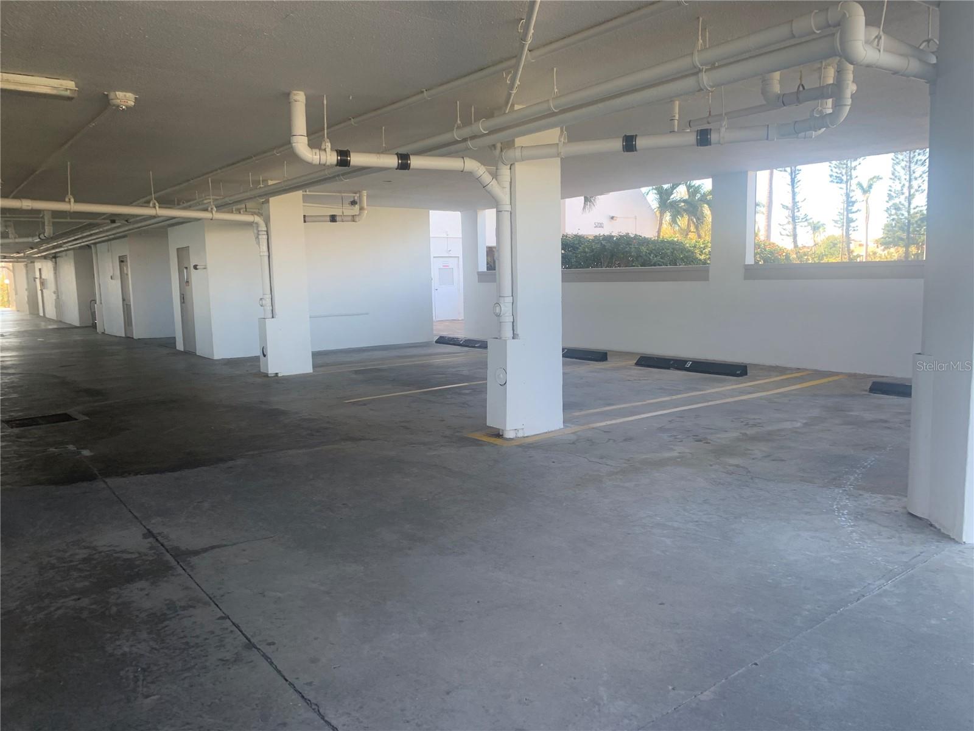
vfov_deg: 53.1
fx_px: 732
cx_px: 487
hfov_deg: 67.3
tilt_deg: -4.9
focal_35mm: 26
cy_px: 366
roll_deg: +0.9
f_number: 1.8
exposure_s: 1/121
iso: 25
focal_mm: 4.25
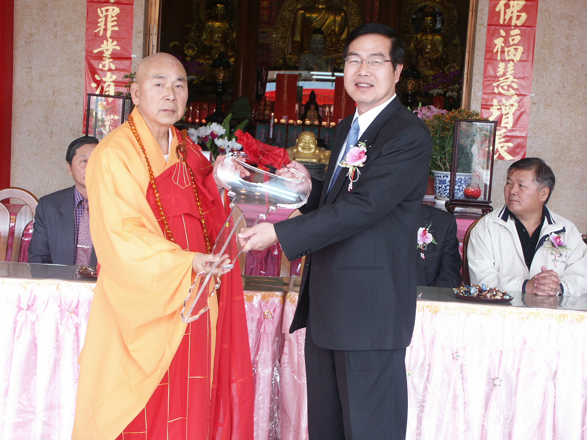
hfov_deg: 30.3
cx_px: 294
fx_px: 1085
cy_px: 220
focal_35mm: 64
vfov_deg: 22.9
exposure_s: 1/60
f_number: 4
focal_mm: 15.91
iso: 100
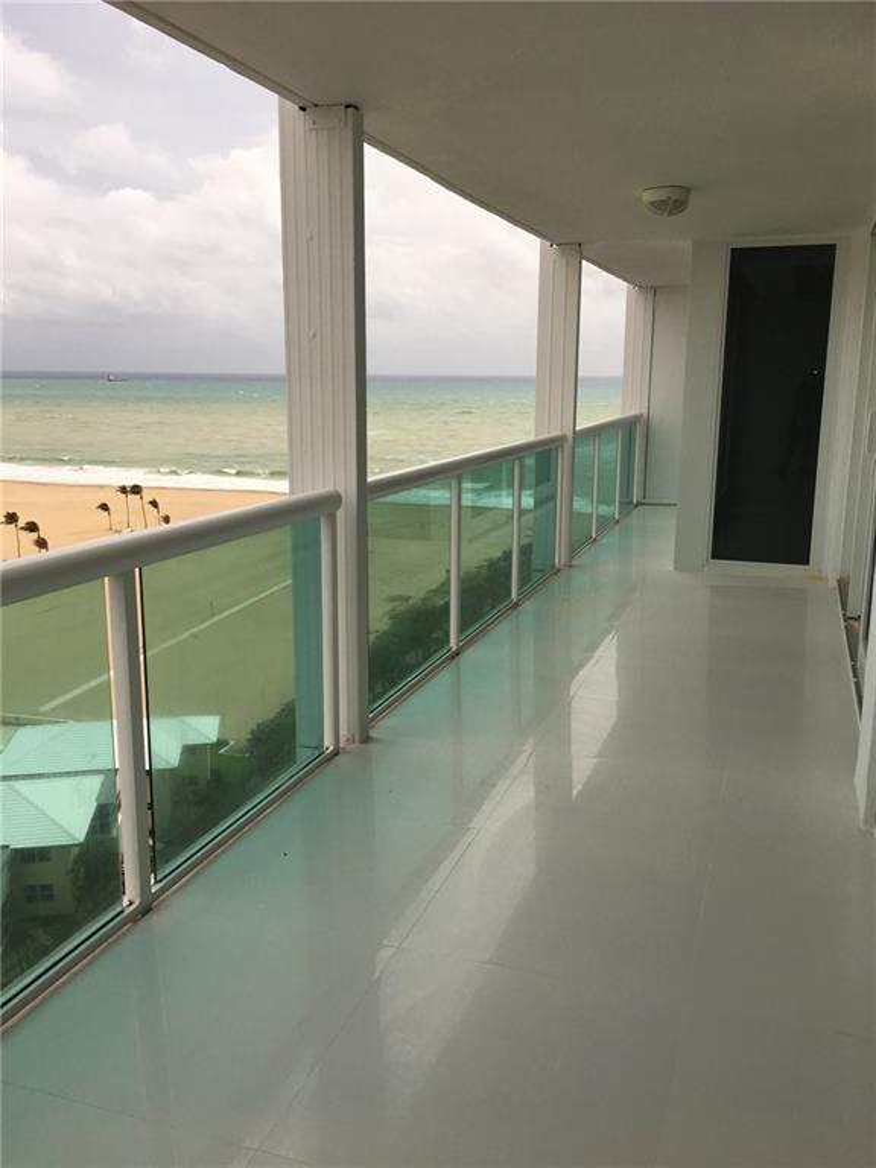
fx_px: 979
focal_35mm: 29
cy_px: 584
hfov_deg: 48.2
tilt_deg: -10.6
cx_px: 438
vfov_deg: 61.7
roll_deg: -0.2
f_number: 2.2
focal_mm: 4.15
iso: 32
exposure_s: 1/1923
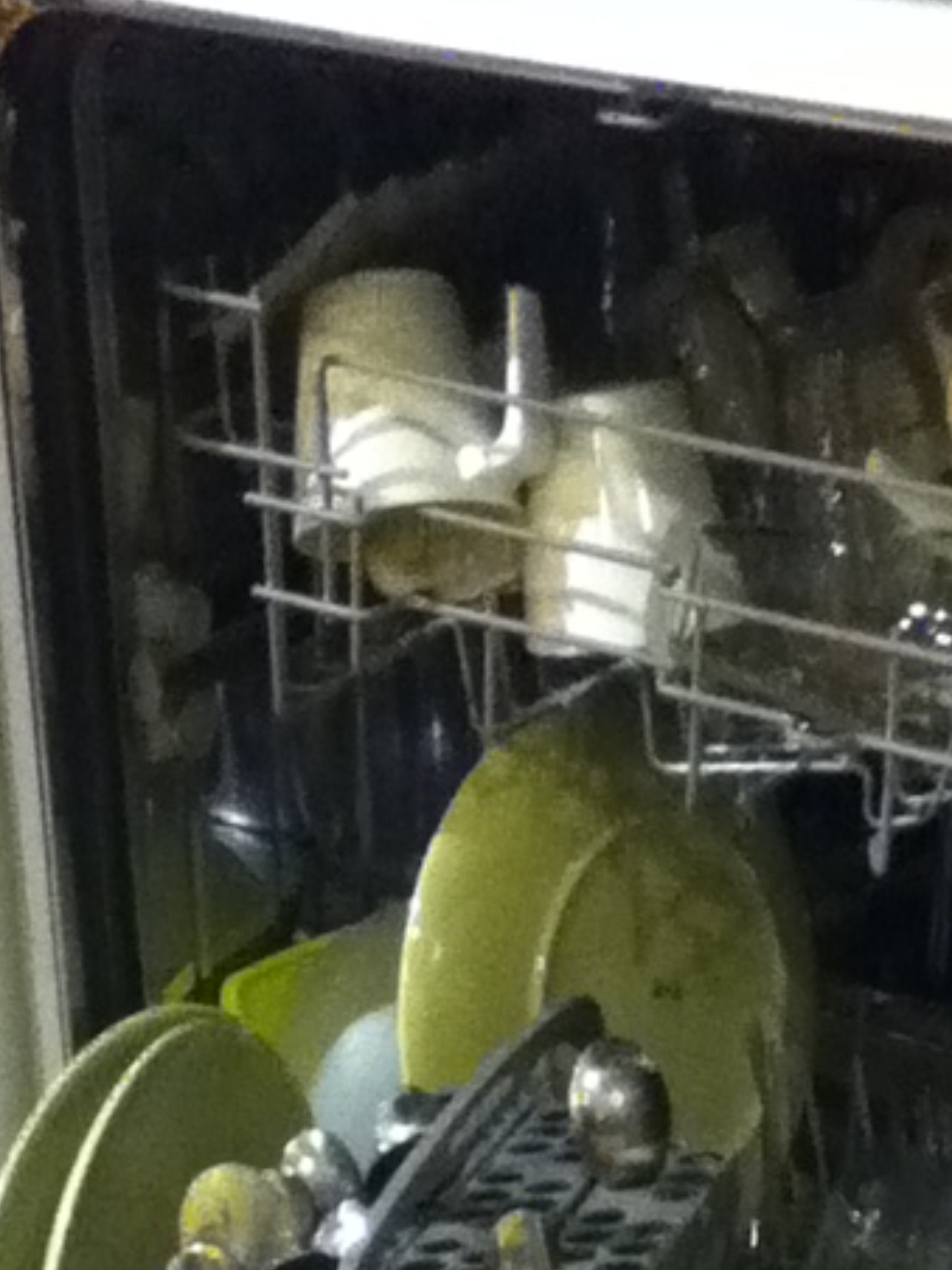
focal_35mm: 68
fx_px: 2493
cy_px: 1093
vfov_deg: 27.7
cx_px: 663
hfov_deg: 21.5
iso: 640
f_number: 2.4
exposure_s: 1/15
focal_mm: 3.85
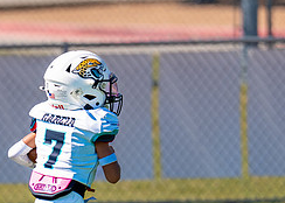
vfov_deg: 1.6
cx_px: 71
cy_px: 142
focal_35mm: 912
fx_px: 7378
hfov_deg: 2.2
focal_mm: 200
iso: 100
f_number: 2.8
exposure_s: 1/2000
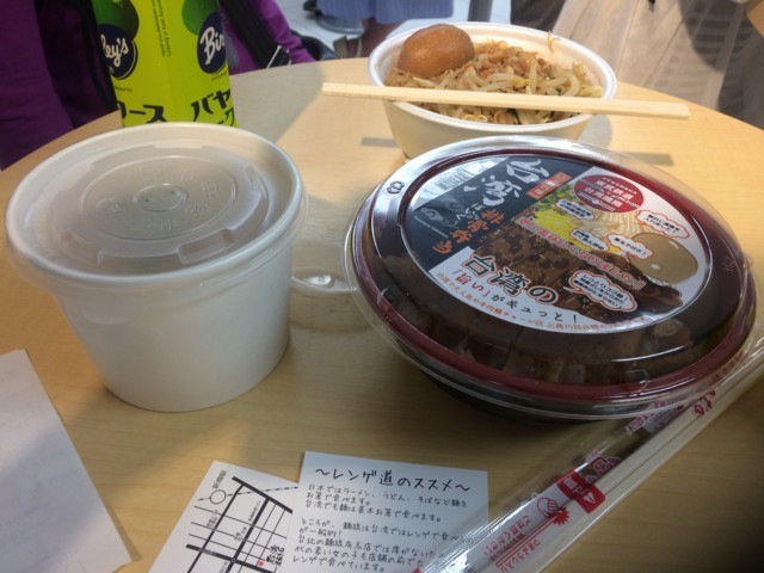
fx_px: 640
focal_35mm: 29
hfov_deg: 61.7
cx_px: 382
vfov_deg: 48.2
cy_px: 286
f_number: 2.2
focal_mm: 4.15
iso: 40
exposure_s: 1/60
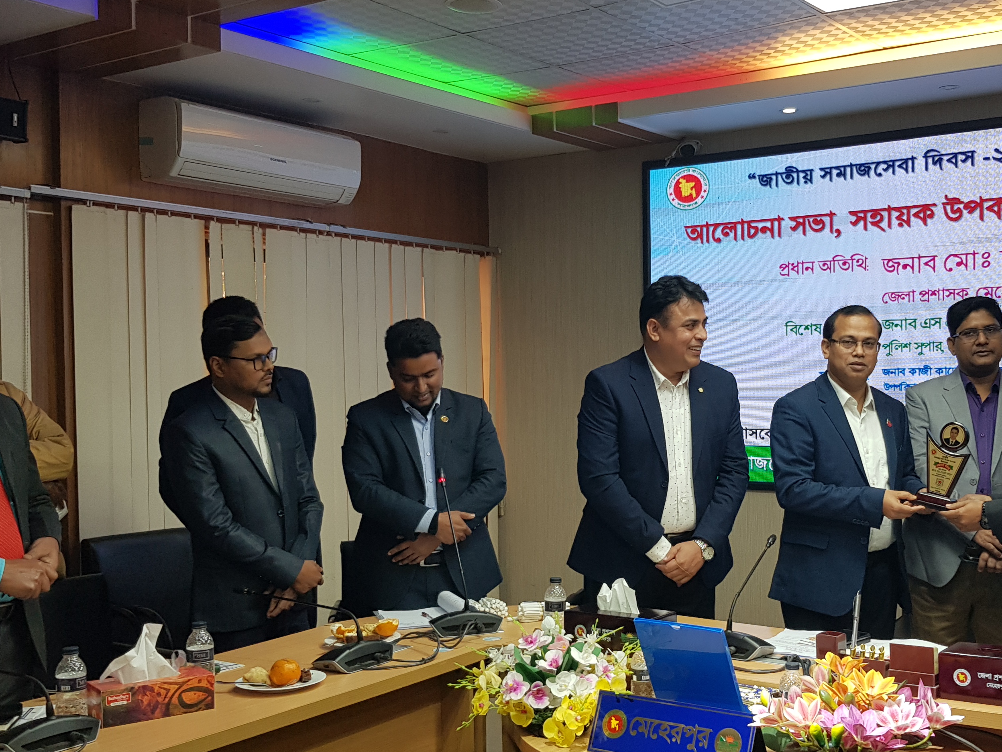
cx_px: 644
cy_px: 413
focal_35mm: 42
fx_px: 1216
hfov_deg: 44.3
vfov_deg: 34.3
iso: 64
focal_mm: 4.2
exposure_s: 1/100
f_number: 1.7
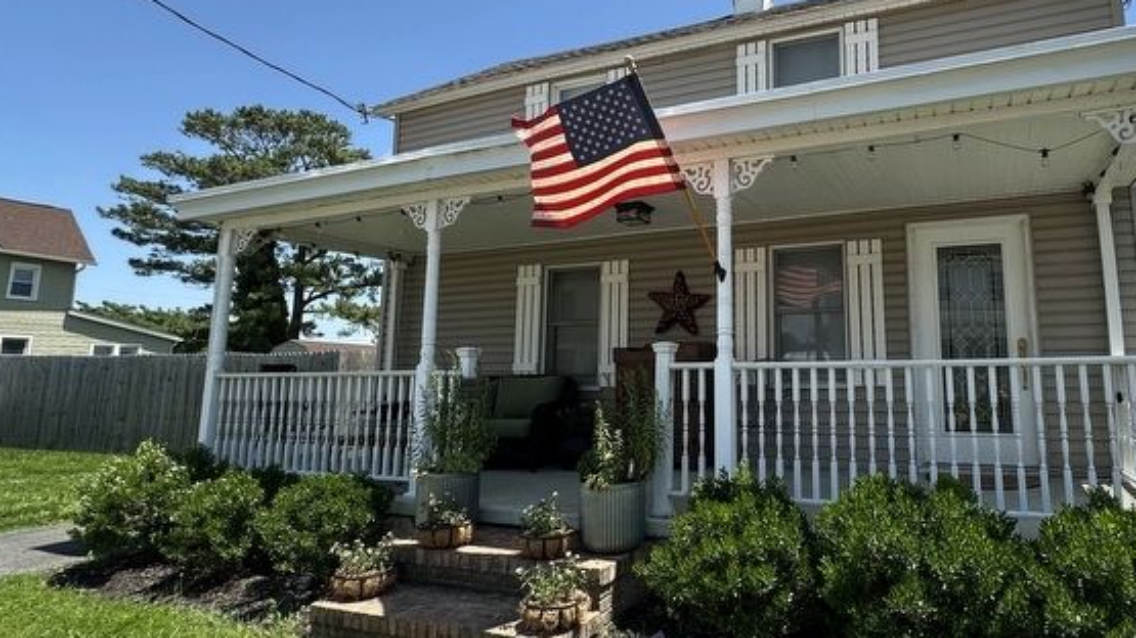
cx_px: 741
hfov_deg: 79.0
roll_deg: +0.0
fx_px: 663
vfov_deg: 51.3
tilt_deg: +8.0
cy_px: 278
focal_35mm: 22
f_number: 2.2
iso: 40
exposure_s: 1/842
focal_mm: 2.22
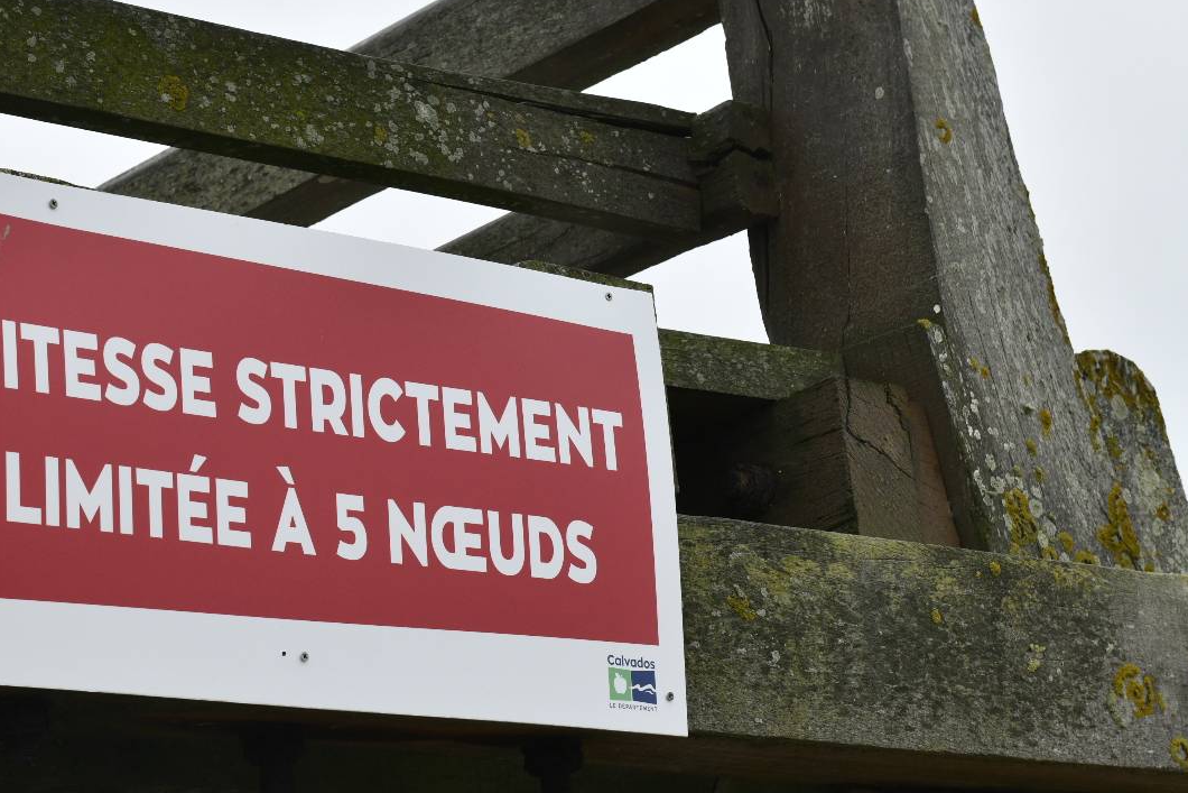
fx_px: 3531
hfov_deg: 19.0
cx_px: 295
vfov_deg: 12.8
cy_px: 501
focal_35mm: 107
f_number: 9
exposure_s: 1/320
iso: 640
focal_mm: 70
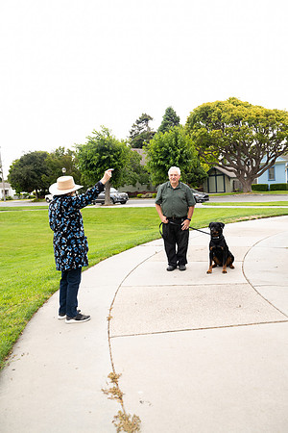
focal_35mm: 32
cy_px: 216
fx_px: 378
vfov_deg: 59.5
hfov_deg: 41.7
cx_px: 144
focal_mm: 31.5
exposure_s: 1/500
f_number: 4
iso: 640
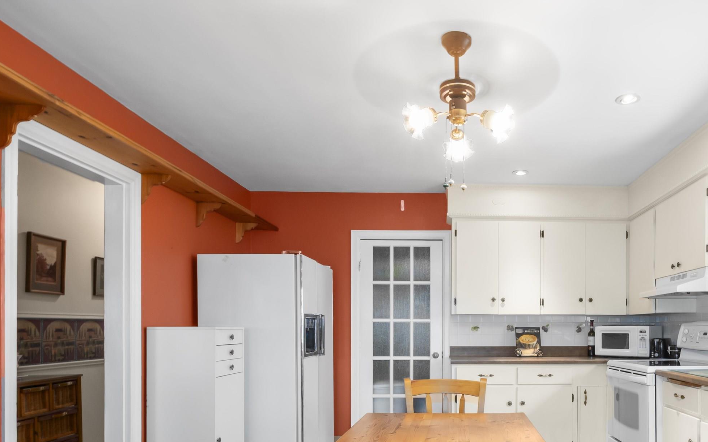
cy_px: 333
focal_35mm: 24
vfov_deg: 49.0
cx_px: 477
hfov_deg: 72.4
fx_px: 463
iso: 400
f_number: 10
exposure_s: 1/8
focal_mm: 10
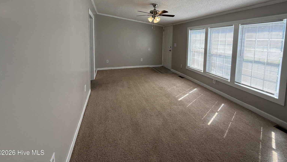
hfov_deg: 99.4
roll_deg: -1.4
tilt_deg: -4.9
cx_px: 147
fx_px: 122
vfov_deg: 64.7
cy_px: 50
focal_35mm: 16
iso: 64
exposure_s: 1/255
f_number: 2.2
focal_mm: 2.22
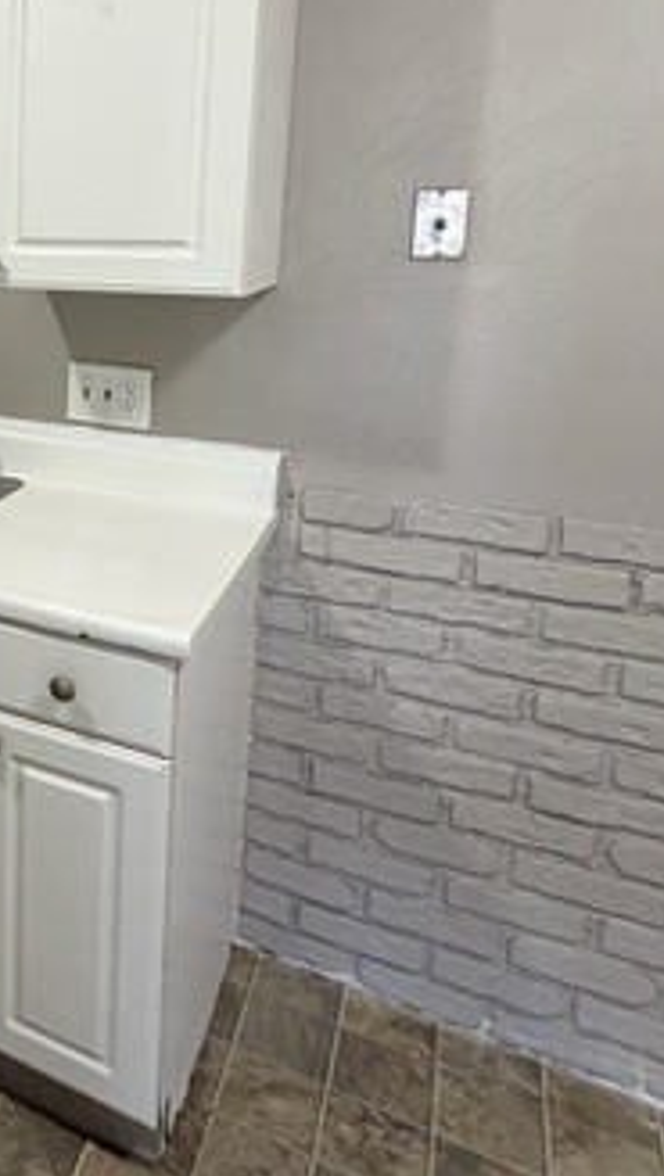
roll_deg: +0.4
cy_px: 371
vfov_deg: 60.8
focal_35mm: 31
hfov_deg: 30.6
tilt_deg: -8.9
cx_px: -176
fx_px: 968
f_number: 2.2
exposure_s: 1/60
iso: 320
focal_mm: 2.22
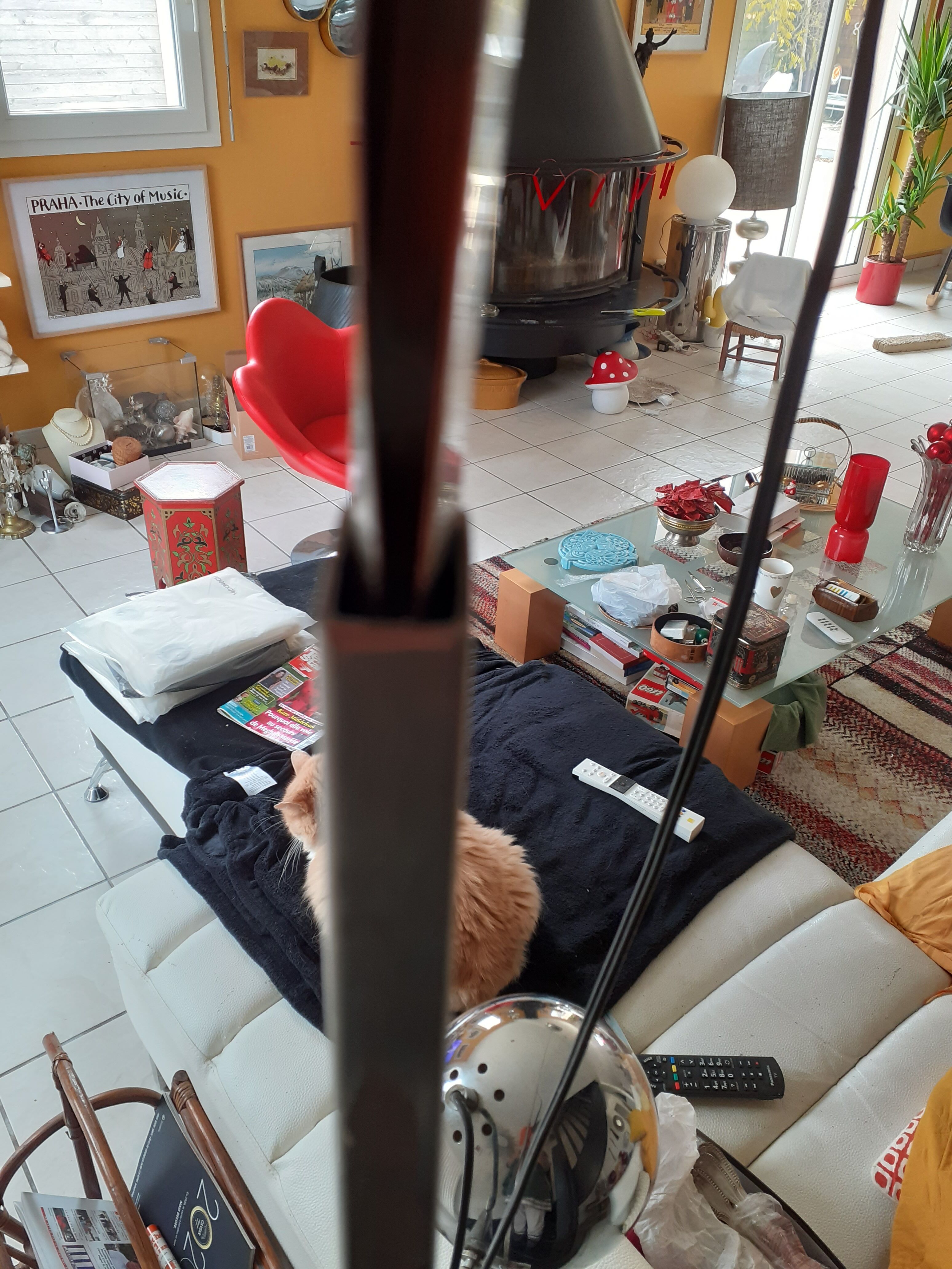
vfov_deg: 65.3
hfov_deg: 51.4
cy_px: 634
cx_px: 476
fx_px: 990
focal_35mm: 27
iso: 64
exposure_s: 1/50
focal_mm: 3.6
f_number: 1.9
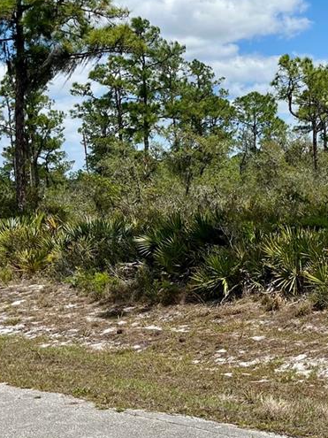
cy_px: 202
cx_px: 357
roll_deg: +4.0
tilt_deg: -1.6
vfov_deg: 30.7
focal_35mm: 63
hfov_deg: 22.1
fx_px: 796
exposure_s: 1/4310
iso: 50
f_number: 1.6
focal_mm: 5.1
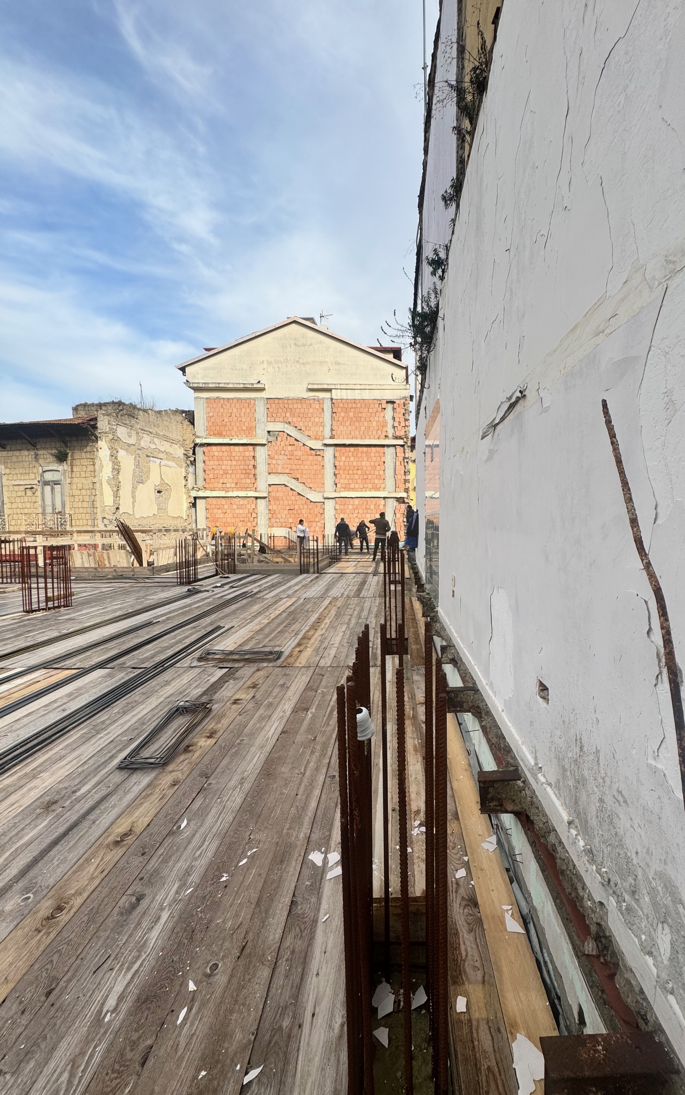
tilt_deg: -3.5
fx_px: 448
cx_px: 404
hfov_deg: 74.1
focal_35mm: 15
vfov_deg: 101.5
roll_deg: +0.1
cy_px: 553
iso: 50
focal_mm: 2.22
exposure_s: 1/1256
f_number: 2.2
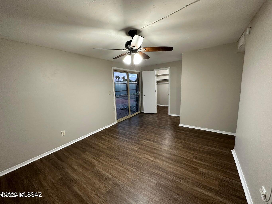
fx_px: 110
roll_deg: +1.4
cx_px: 136
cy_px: 102
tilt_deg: -9.8
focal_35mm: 14
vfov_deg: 85.7
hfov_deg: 102.1
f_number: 2.2
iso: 200
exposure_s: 1/60
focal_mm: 2.22
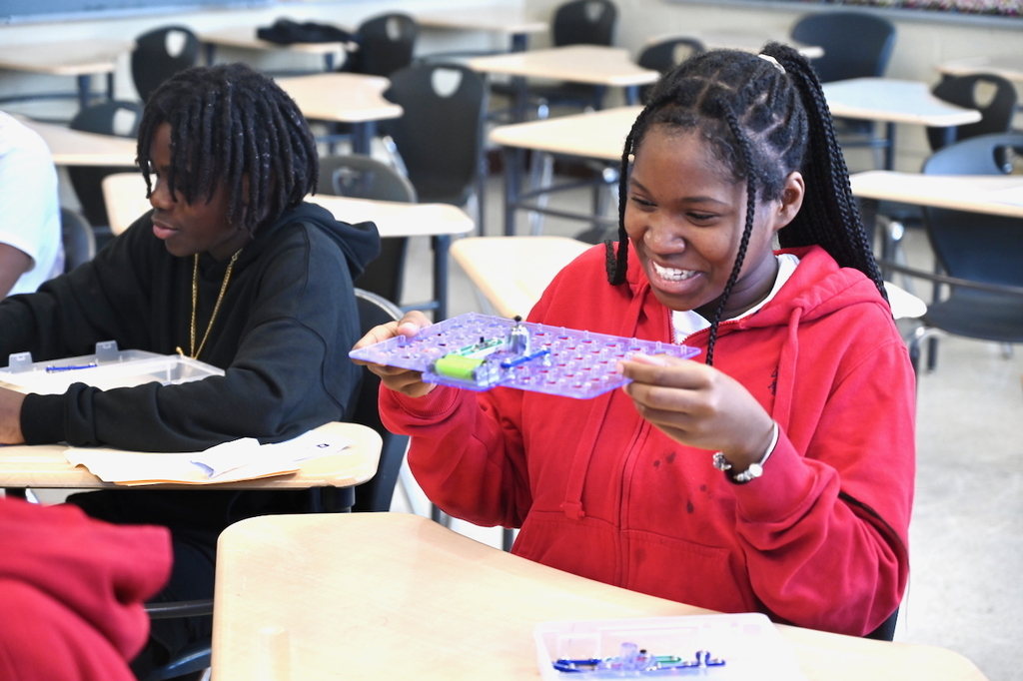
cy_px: 340
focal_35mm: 70
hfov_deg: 28.9
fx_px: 1988
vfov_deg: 19.4
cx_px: 512
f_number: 4
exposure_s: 1/250
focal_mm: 70
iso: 2000
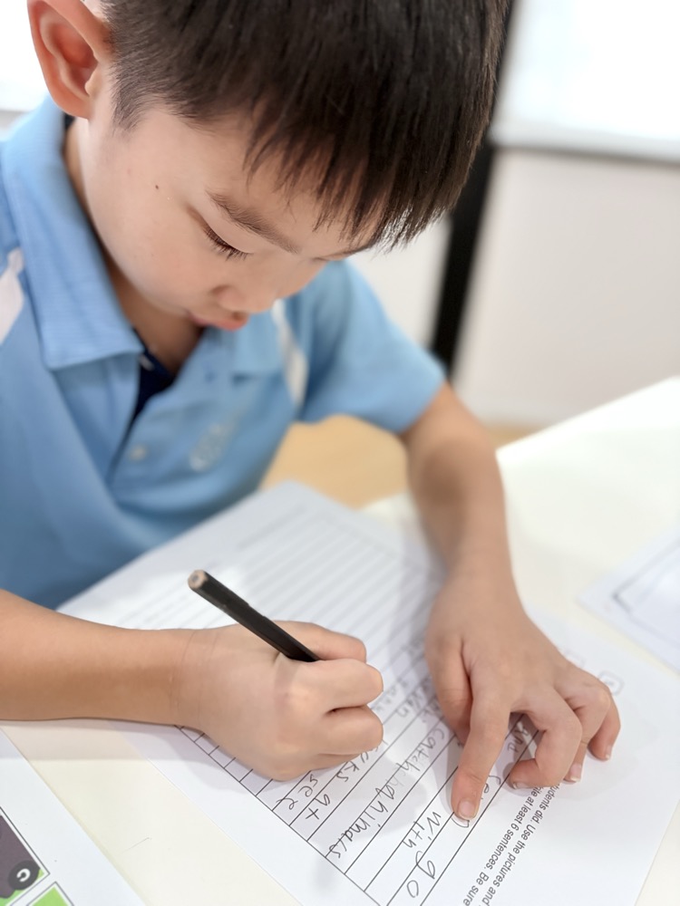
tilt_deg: -31.4
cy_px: 453
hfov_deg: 53.1
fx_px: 681
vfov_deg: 67.3
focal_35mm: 26
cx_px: 340
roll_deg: -6.0
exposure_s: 1/50
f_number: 1.6
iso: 250
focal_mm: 5.96
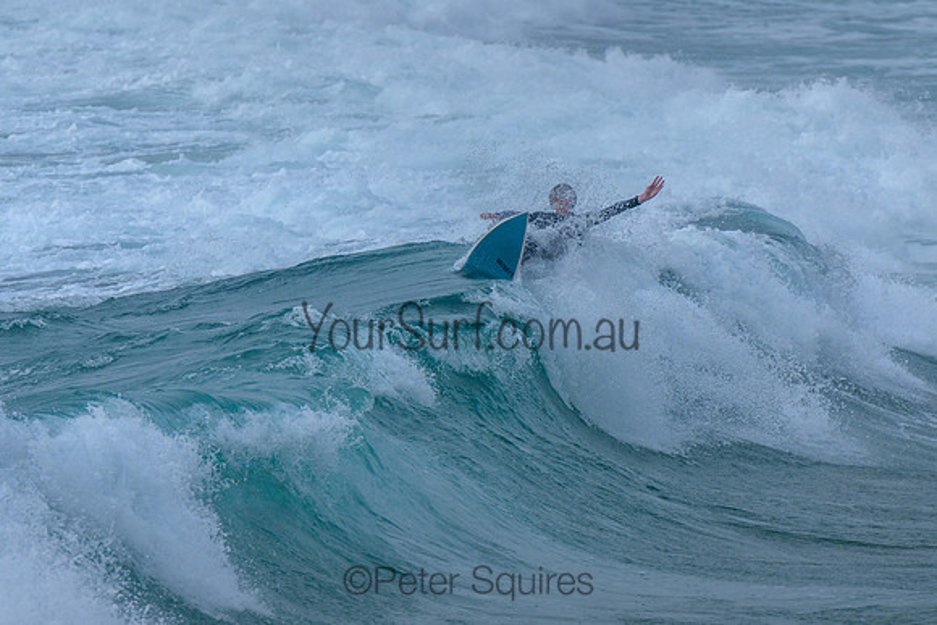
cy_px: 302
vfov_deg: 2.5
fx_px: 14326
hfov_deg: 3.7
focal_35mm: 550
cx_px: 462
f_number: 9
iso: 500
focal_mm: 400
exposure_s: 1/2000
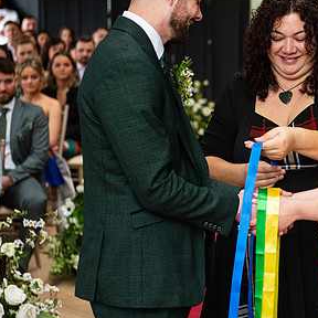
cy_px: 118
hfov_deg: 16.2
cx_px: 298
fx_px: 1102
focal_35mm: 106
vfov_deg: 16.4
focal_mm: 62
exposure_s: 1/200
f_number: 3.5
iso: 400
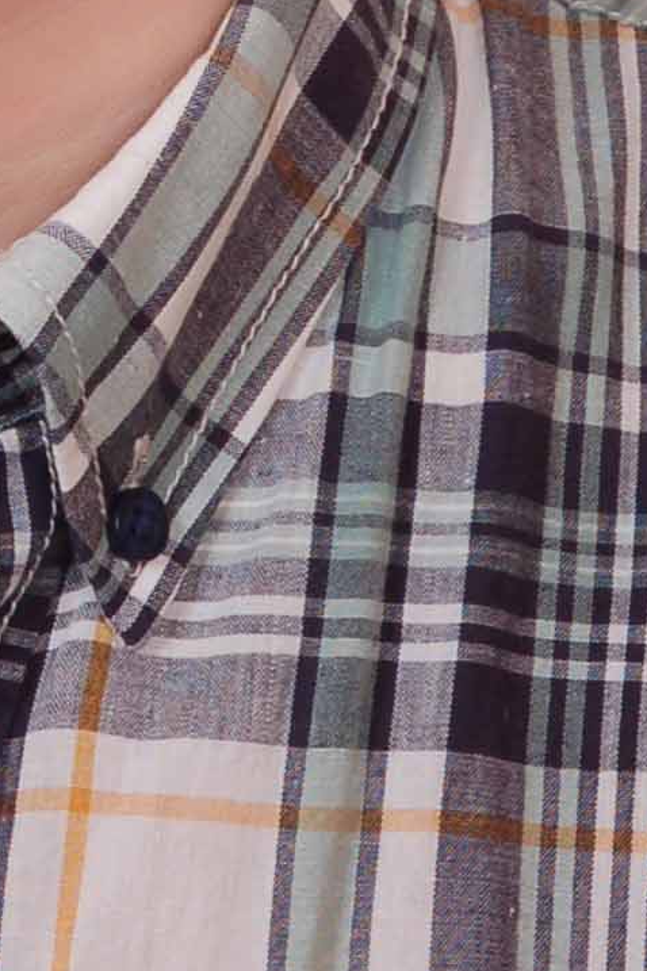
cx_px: -192
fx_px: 13221
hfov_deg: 2.8
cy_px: -596
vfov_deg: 4.2
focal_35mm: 490
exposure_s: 1/125
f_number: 8
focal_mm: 78
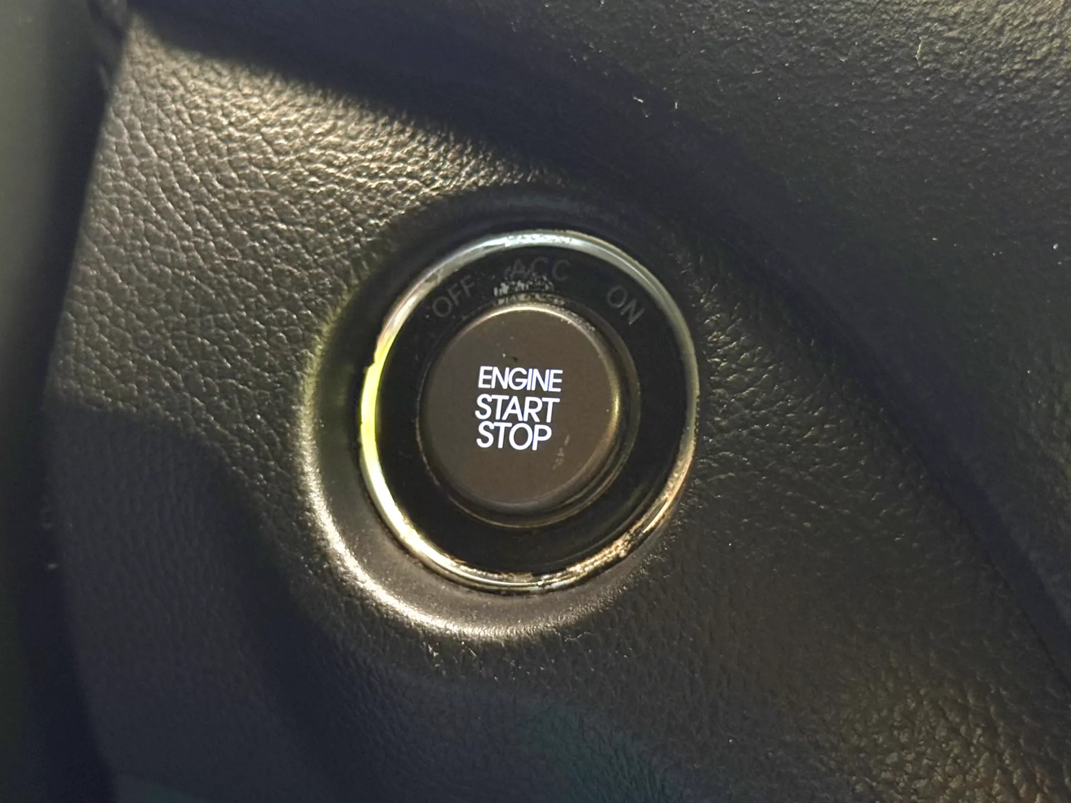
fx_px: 1485
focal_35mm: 48
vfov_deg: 30.3
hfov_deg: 39.7
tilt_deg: -10.8
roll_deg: +0.1
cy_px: 402
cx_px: 536
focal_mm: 6.76
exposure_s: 1/68
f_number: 1.78
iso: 200
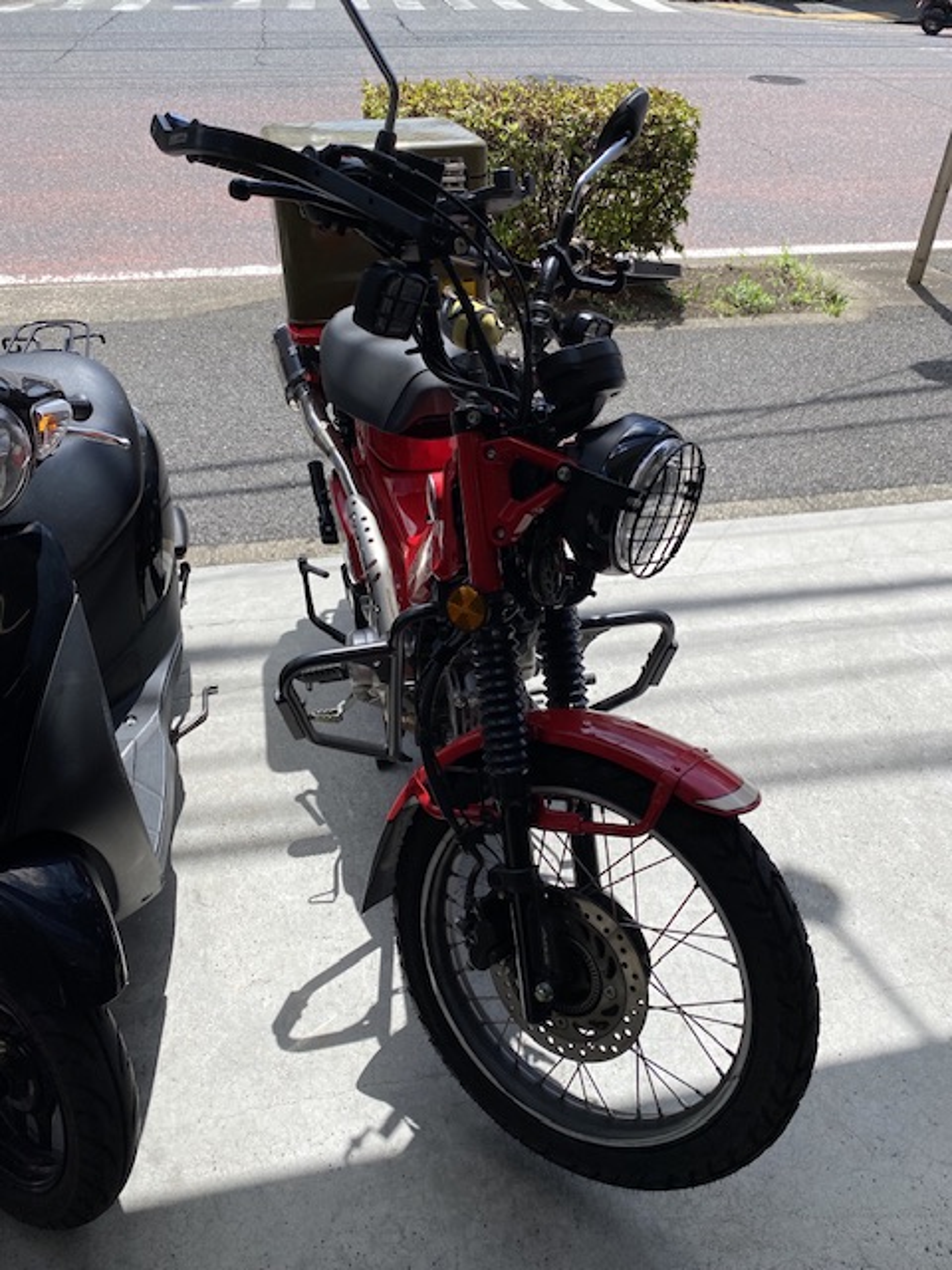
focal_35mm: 26
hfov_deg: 53.1
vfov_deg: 67.3
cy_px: 635
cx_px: 476
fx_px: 953
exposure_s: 1/2755
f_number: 1.8
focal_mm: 4.25
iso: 32
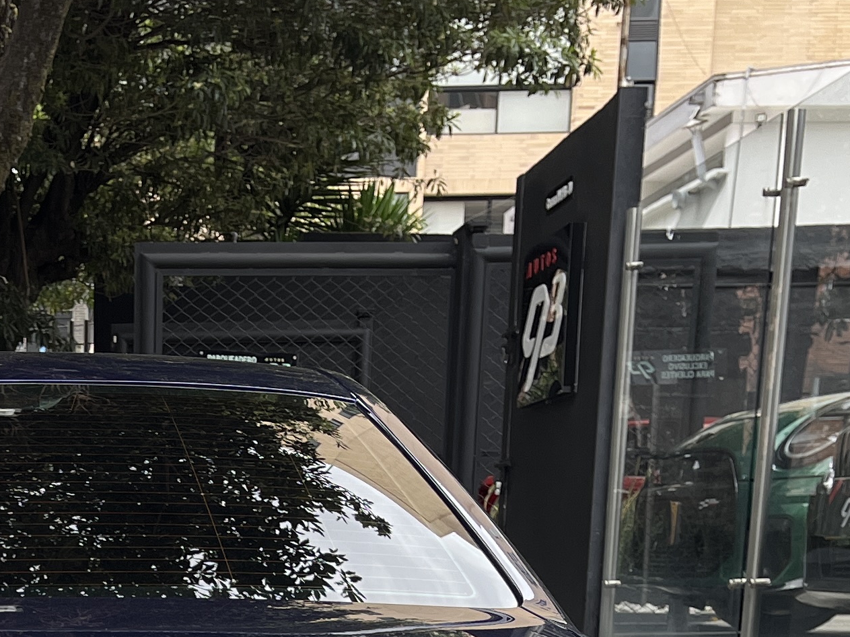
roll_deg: -0.2
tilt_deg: -13.3
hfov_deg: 22.5
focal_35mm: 83
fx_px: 2038
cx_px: -37
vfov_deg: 16.1
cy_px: 989
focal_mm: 5.1
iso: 50
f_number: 1.6
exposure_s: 1/454
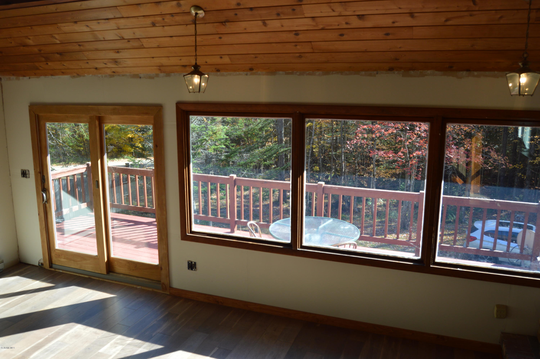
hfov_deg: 67.4
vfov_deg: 47.8
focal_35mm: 27
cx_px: 270
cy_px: 180
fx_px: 405
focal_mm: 18
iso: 200
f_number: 5.6
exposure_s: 1/125
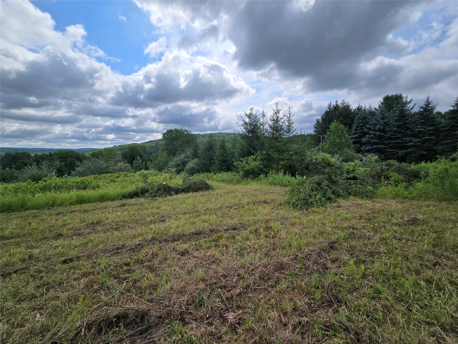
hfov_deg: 106.2
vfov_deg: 89.9
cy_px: 172
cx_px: 229
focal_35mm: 13
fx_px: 172
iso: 50
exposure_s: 1/3493
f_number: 2.2
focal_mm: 2.2
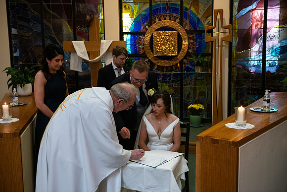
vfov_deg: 33.4
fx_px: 319
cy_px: 96
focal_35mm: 40
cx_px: 144
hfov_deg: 48.4
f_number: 3.5
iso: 1000
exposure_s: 1/160
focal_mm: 40
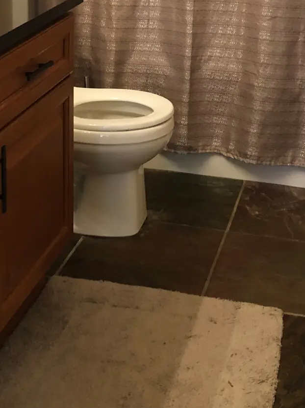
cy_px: 27
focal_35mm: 72
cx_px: 145
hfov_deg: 20.4
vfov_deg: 26.0
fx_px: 846
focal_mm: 4
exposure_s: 1/15
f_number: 1.8
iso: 64
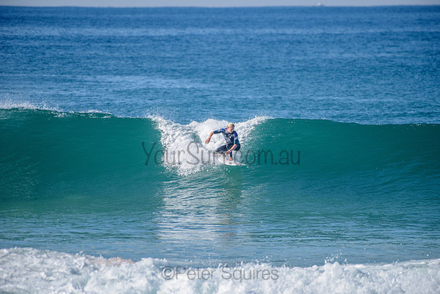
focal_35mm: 500
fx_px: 6112
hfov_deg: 4.1
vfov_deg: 2.8
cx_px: 220
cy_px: 147
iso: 280
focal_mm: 500
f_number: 5.6
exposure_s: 1/2500
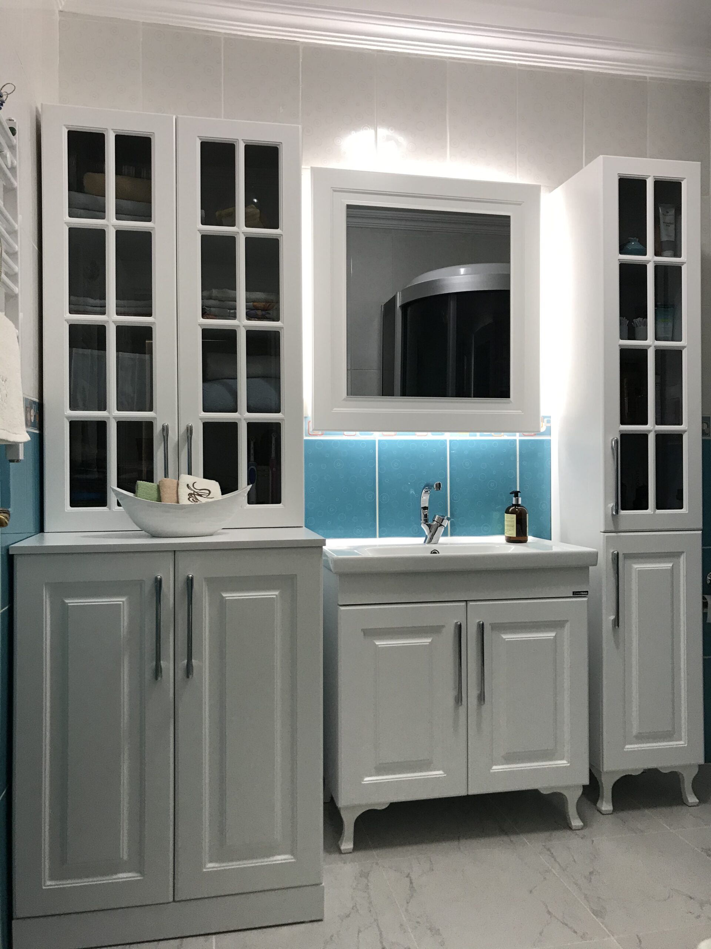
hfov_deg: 49.7
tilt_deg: +0.7
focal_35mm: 28
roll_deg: +0.1
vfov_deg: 63.4
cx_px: 356
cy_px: 474
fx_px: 767
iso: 25
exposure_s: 1/33
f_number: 1.8
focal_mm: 3.99
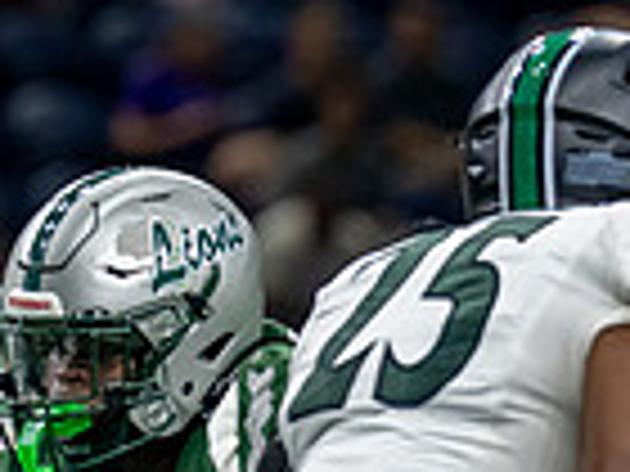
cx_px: 690
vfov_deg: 1.1
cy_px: 725
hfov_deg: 1.5
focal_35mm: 1294
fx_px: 23550
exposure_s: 1/1000
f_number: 2.8
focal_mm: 200
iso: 1250
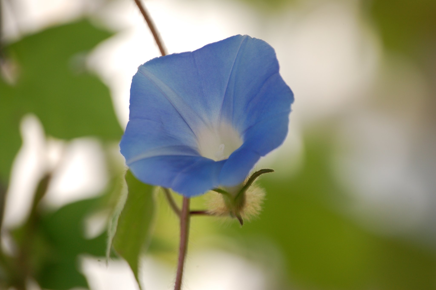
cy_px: 145
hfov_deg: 6.9
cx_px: 218
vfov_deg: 4.6
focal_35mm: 300
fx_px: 3630
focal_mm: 200
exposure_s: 1/400
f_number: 5.6
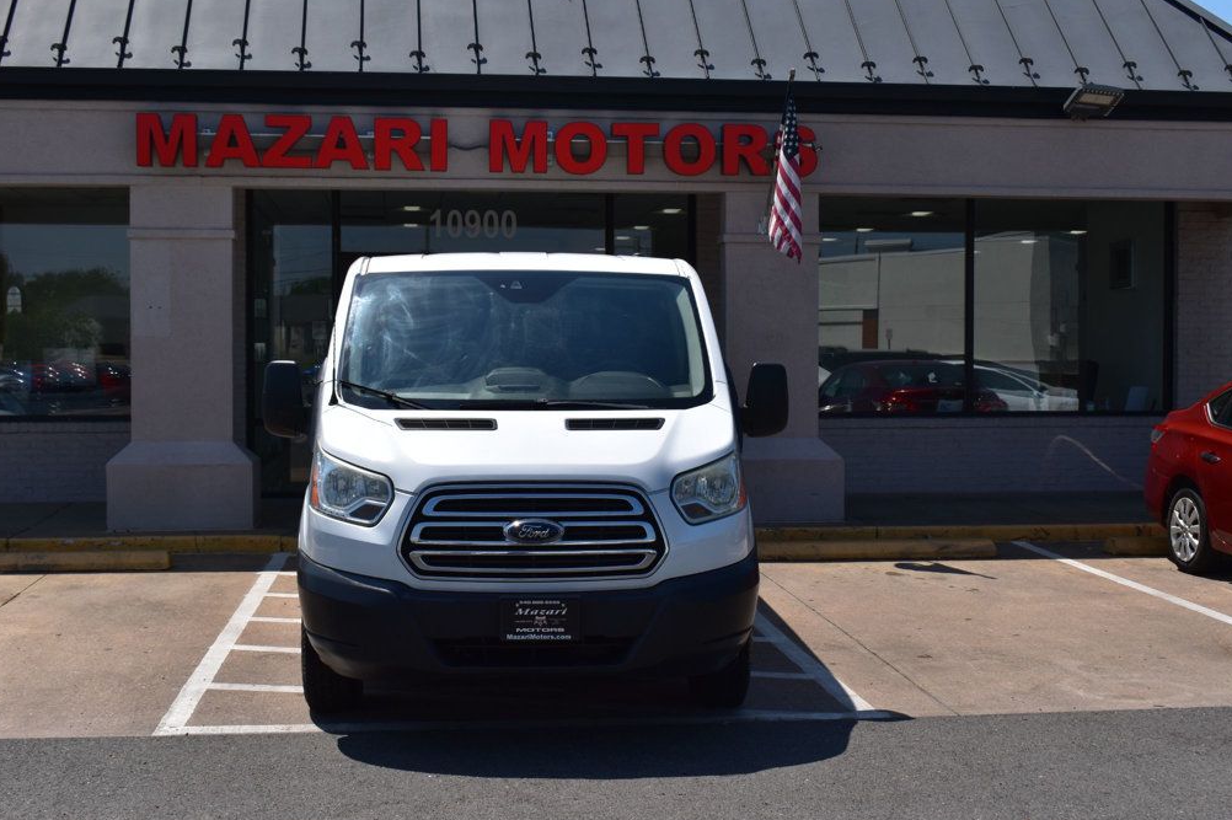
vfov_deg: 28.3
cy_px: 404
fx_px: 1625
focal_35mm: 48
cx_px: 617
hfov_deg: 41.5
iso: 200
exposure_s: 1/640
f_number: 11
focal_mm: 31
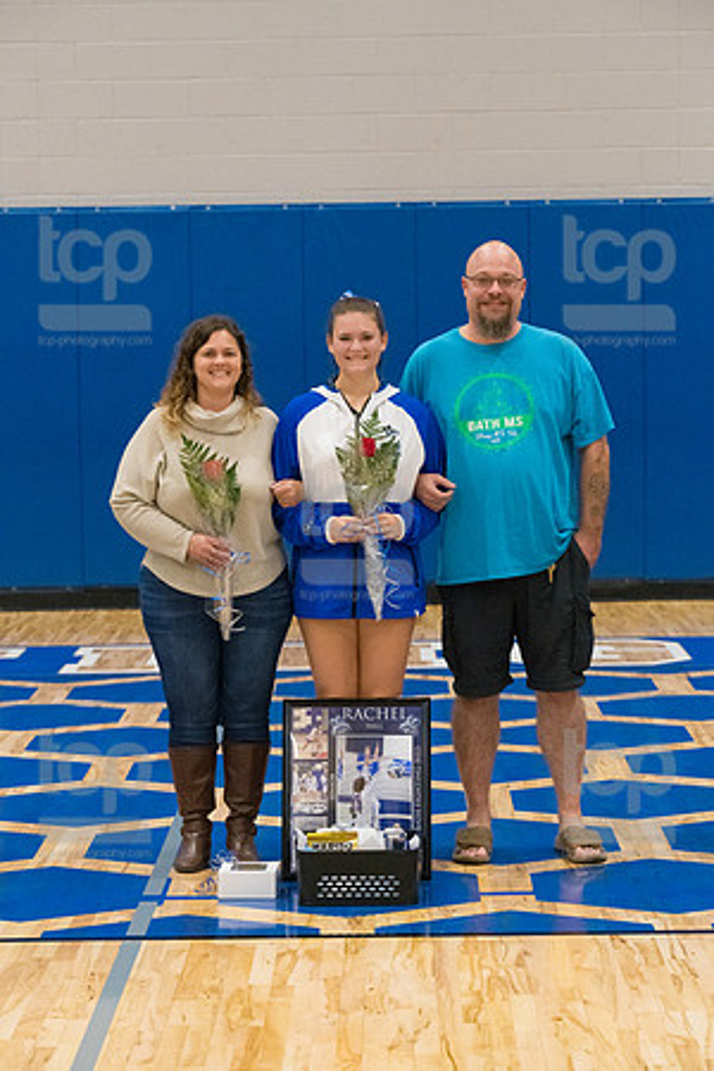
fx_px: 3034
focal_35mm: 102
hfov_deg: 13.4
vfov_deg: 20.0
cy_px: 536
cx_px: 357
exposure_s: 1/500
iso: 5000
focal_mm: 102
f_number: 5.6
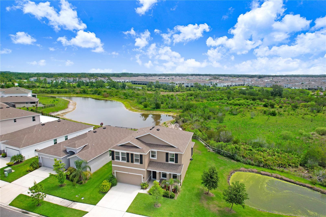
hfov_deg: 78.6
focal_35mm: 22
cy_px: 108
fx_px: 199
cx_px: 163
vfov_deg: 57.2
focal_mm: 8.38
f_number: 2.8
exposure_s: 1/640
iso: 200
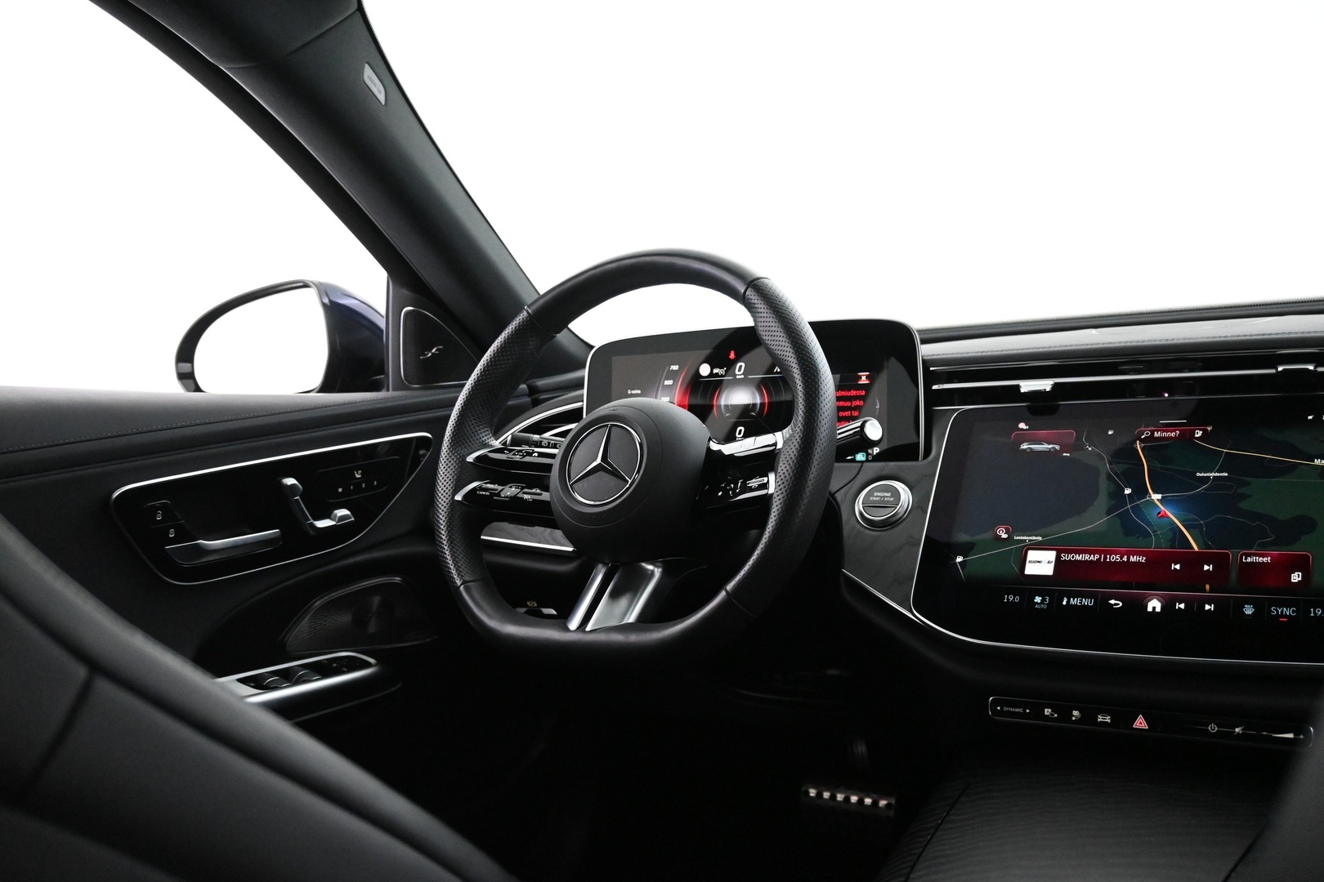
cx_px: 662
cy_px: 441
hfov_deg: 57.2
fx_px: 1214
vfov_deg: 40.0
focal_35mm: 33
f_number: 4
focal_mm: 22
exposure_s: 1/40
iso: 5600
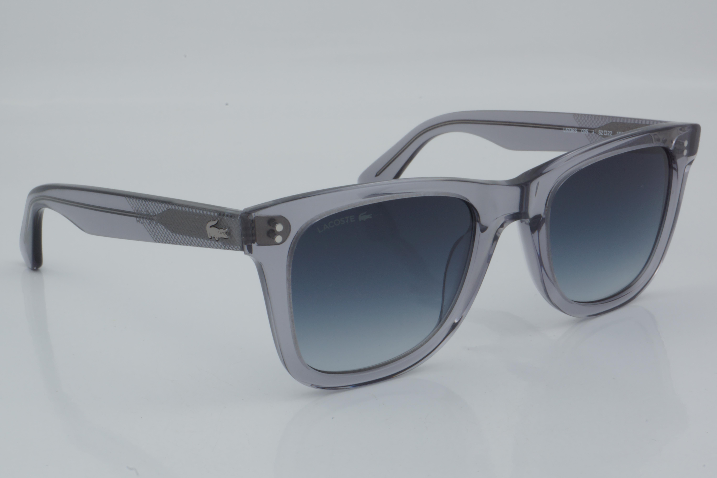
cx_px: 358
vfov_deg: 18.2
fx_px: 1494
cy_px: 239
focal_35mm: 75
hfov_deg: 27.0
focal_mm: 50
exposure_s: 1/4
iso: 100
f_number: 32
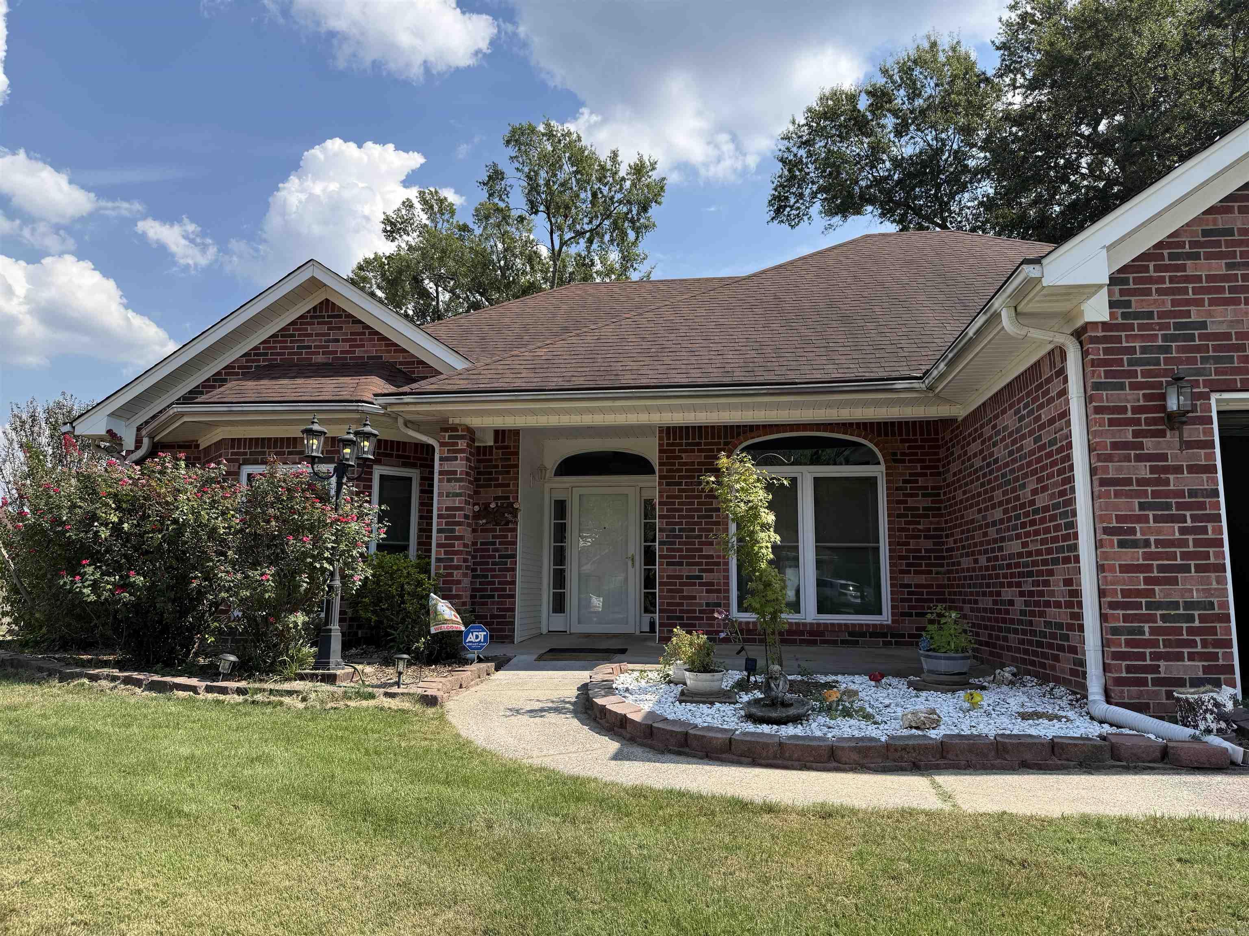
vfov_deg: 56.8
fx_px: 866
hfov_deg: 71.6
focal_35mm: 24
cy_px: 468
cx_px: 624
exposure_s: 1/3759
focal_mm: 6.76
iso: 100
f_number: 1.78
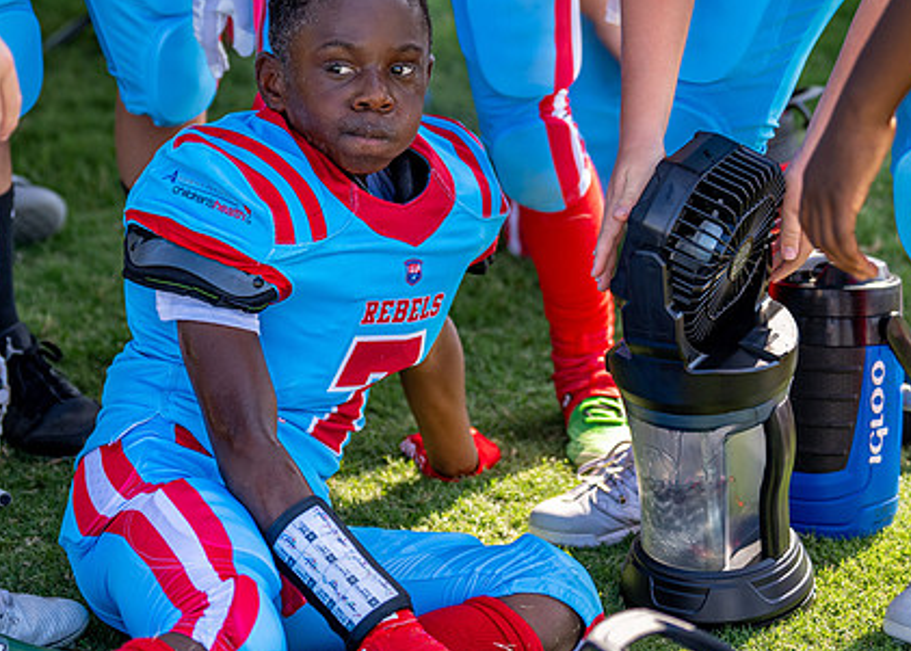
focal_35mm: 126
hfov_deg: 15.9
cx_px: 345
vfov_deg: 11.4
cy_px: 205
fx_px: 3261
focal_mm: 70
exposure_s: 1/800
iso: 125
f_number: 2.8
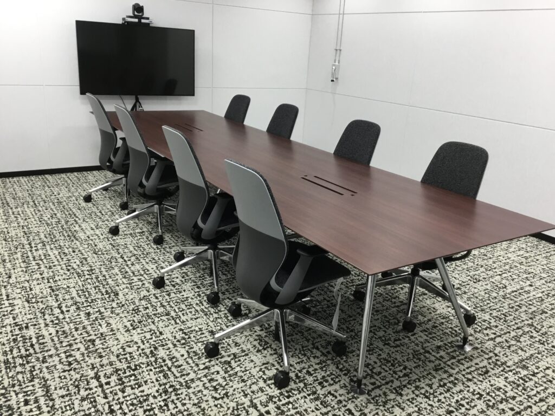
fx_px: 497
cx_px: 278
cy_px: 208
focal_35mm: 31
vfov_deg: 45.4
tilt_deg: -18.2
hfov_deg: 58.4
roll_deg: -2.4
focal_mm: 3.3
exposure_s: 1/30
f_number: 2.4
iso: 40
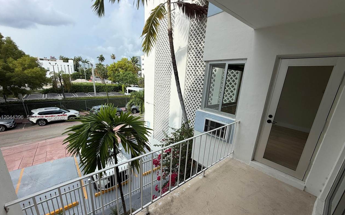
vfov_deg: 74.6
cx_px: 171
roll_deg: -2.6
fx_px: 141
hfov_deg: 101.5
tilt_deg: -16.7
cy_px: 118
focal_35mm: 15
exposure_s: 1/770
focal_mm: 2.22
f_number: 2.2
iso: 40
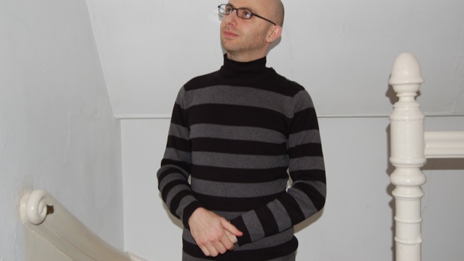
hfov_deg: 49.4
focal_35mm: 41
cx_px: 232
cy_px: 117
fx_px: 504
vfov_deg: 29.0
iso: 400
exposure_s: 1/60
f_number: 4
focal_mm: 26
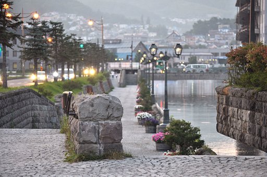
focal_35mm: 174
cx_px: 134
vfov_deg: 7.9
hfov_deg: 11.8
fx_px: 1289
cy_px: 88
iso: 450
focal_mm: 116
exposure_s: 1/30
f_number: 4.8
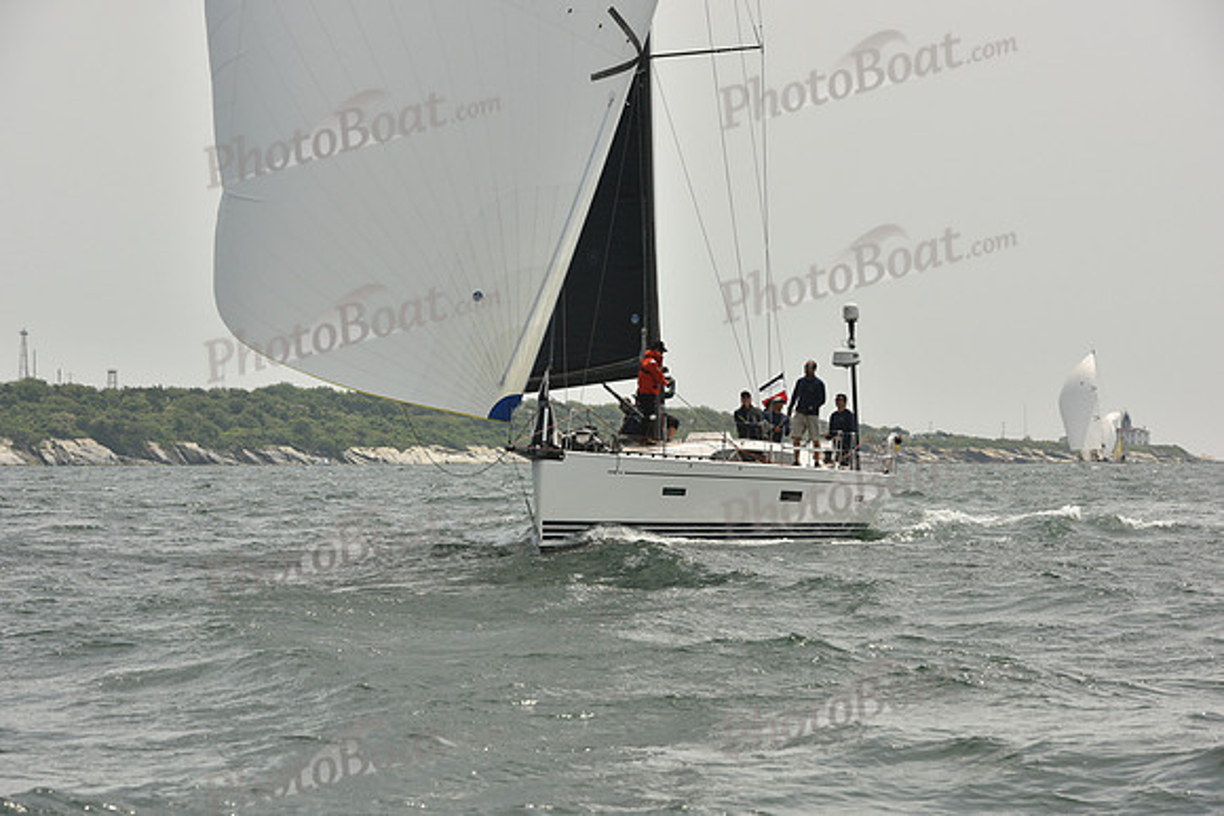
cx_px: 612
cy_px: 408
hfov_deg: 16.8
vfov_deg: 11.2
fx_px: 4149
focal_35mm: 122
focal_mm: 122
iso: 400
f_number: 10
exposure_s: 1/1600
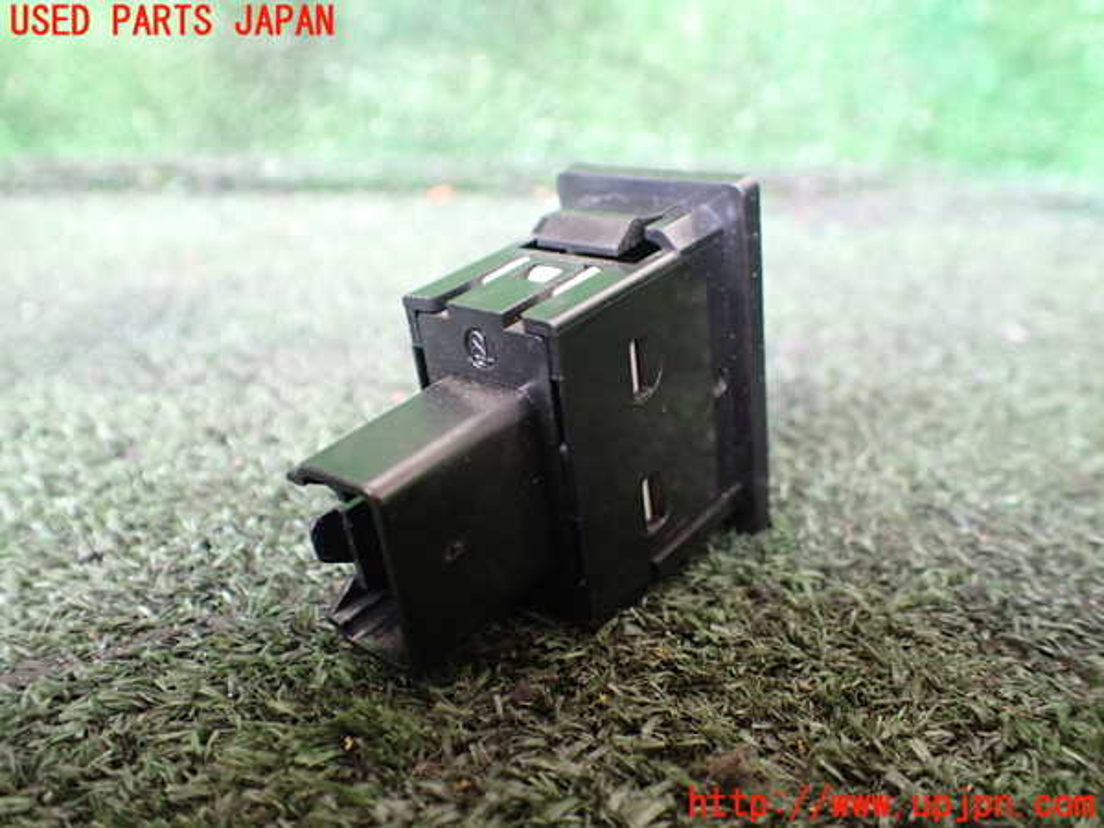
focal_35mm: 30
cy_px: 414
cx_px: 552
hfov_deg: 60.0
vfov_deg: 46.8
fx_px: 957
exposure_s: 1/50
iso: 800
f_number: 2.3
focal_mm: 5.4
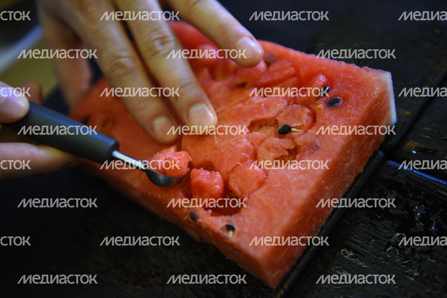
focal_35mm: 50
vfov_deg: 27.0
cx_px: 224
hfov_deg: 39.6
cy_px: 149
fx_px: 621
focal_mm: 50
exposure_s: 1/160
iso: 4000
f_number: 2.8
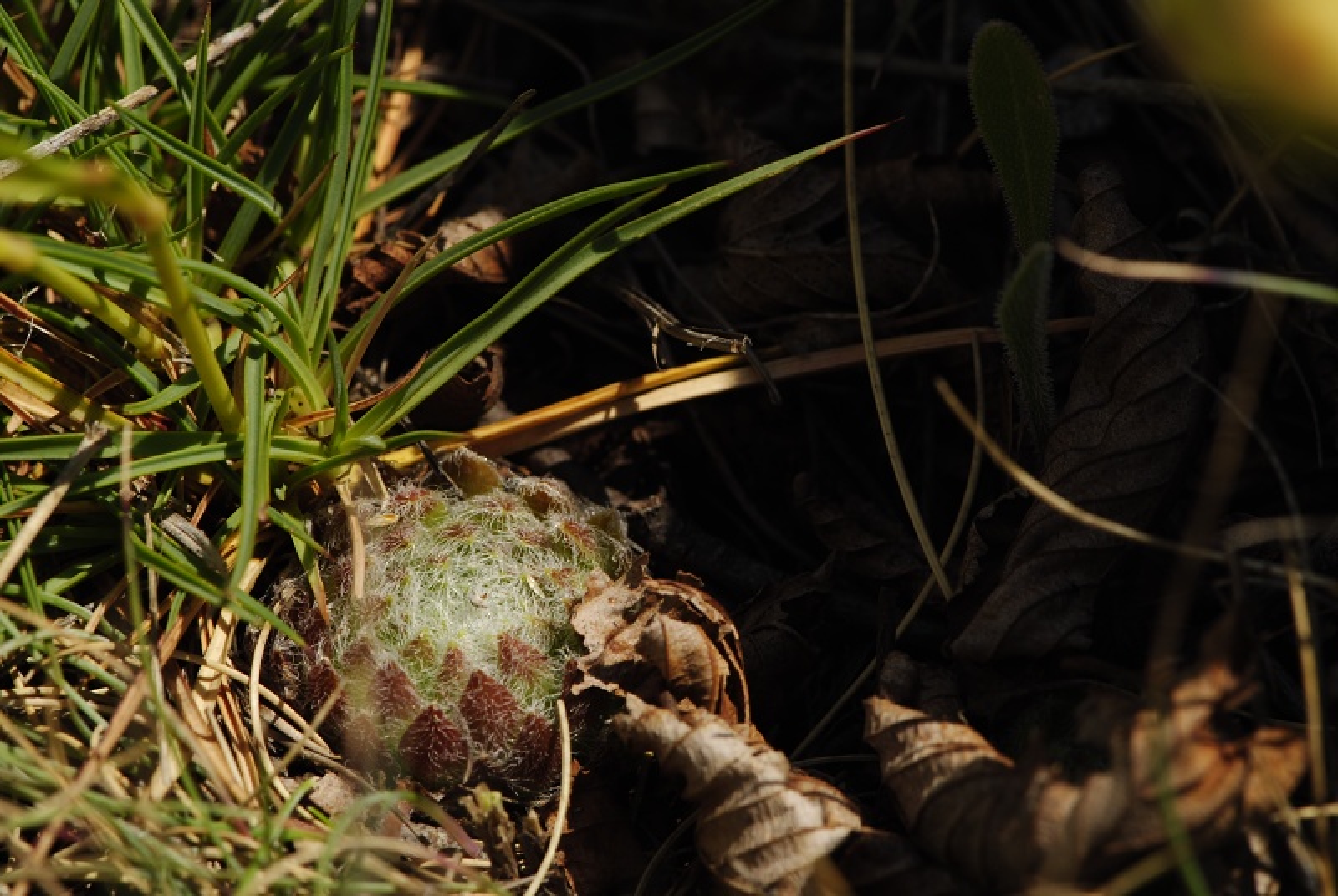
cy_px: 448
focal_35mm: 128
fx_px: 4746
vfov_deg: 10.8
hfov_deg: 16.0
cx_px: 669
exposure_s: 1/250
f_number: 10
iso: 100
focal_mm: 85
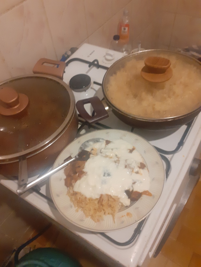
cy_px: 134
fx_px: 209
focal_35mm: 27
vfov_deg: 65.3
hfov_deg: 51.4
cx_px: 100
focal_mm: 3.6
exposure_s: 1/25
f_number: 1.9
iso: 400
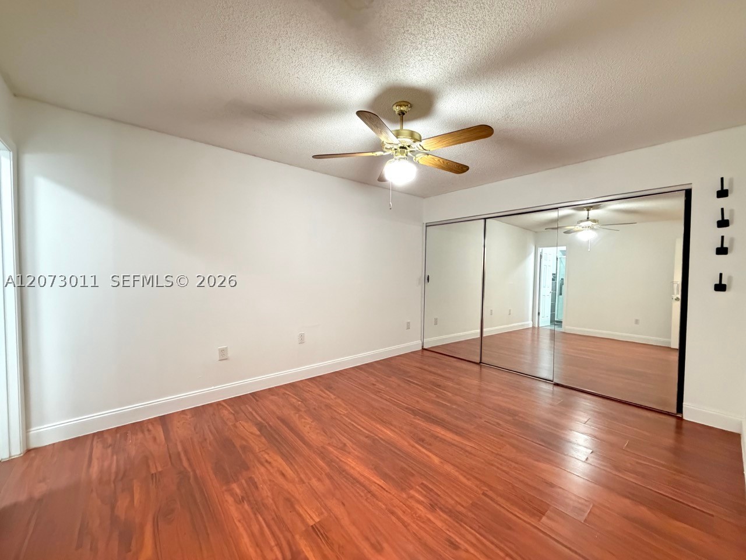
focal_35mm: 14
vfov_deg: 85.7
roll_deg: +0.5
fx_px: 302
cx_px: 373
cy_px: 280
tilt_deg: -2.3
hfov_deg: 102.1
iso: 1250
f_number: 2.2
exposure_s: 1/40
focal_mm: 2.22
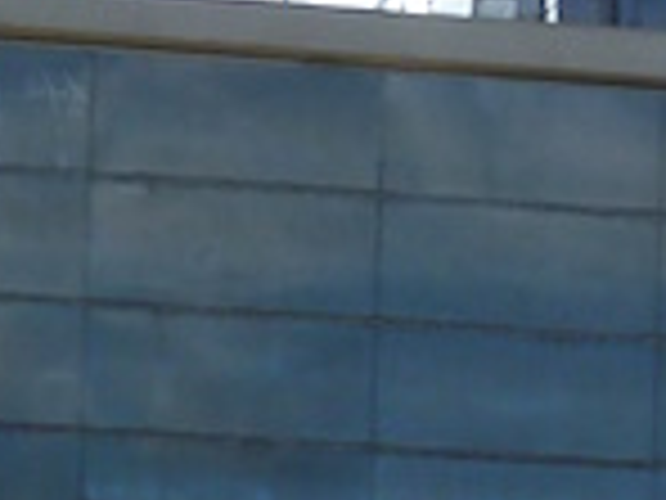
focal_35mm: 305
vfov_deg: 4.8
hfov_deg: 6.5
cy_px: 1027
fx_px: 5868
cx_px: 796
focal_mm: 7.3
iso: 80
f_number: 5.6
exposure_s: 1/400
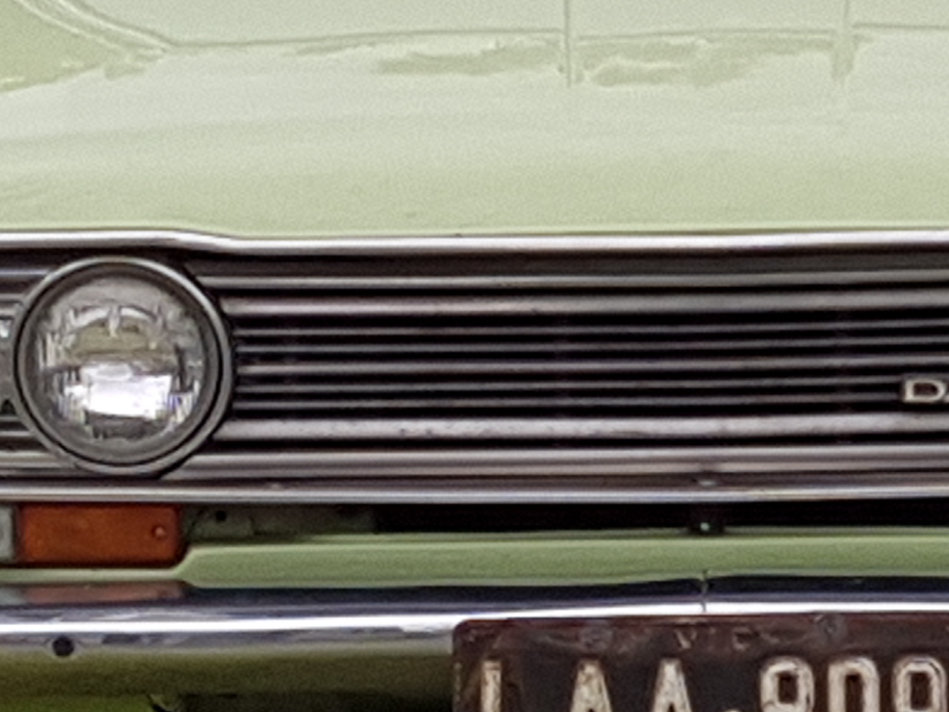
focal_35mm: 85
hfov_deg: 22.6
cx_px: 806
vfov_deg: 17.3
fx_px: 2331
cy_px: 189
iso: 40
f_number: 1.7
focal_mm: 4.2
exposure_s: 1/824
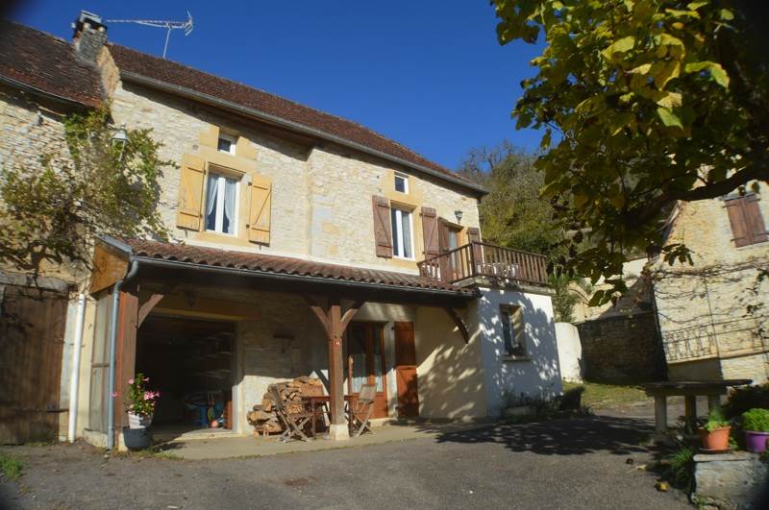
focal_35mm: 27
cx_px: 384
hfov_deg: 67.5
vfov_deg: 47.8
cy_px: 255
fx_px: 576
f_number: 9
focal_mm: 18
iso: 100
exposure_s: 1/320
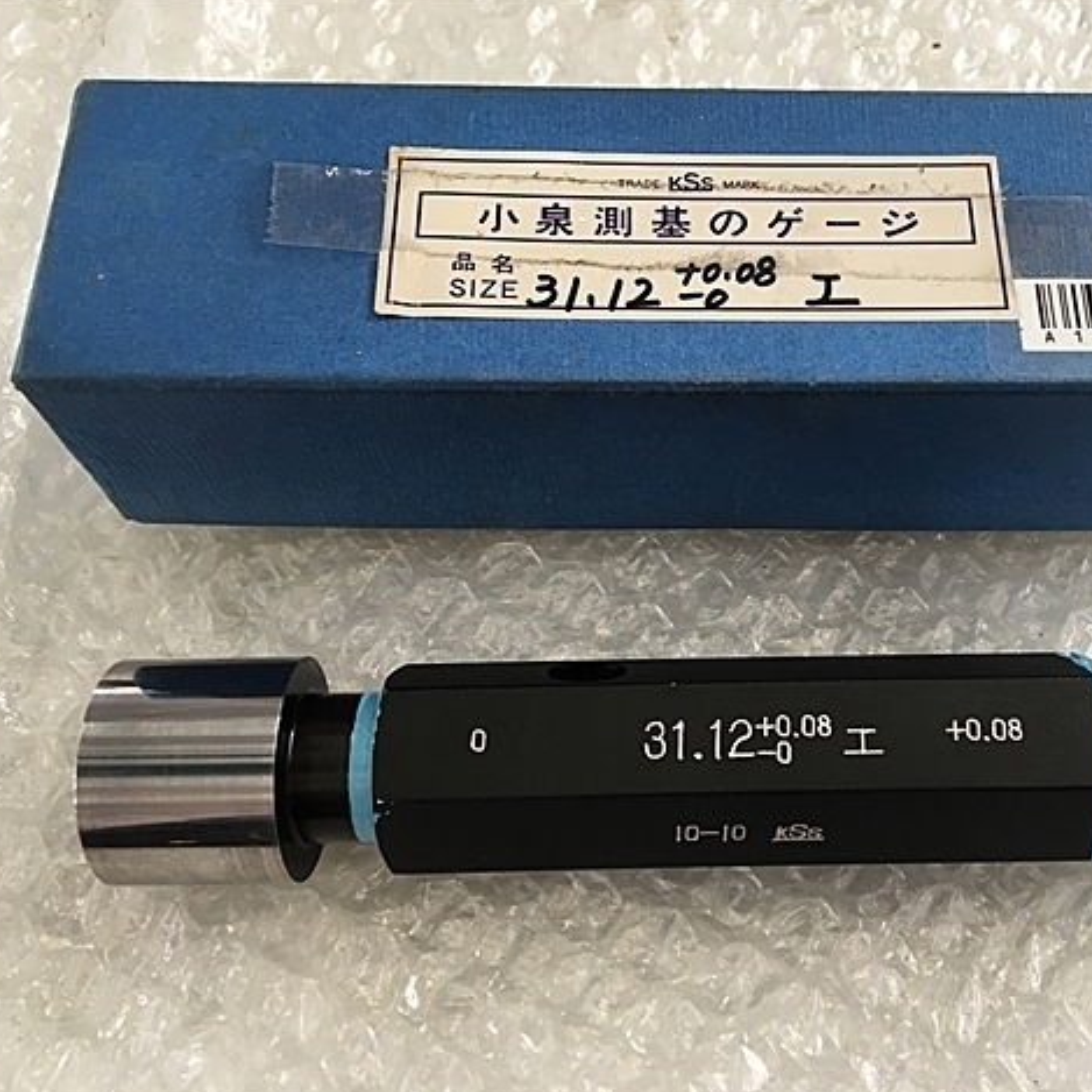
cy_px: 549
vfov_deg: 47.2
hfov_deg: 46.9
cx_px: 673
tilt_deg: -64.6
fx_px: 1249
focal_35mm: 35
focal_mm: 4.15
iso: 25
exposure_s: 1/40
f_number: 2.2
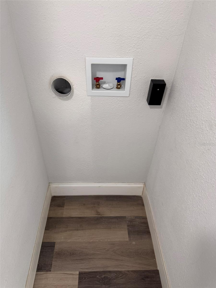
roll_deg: -1.5
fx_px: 200
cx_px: 108
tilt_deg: -42.9
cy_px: 144
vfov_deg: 71.6
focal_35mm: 24
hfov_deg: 56.8
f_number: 1.78
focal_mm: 6.76
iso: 125
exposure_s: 1/60
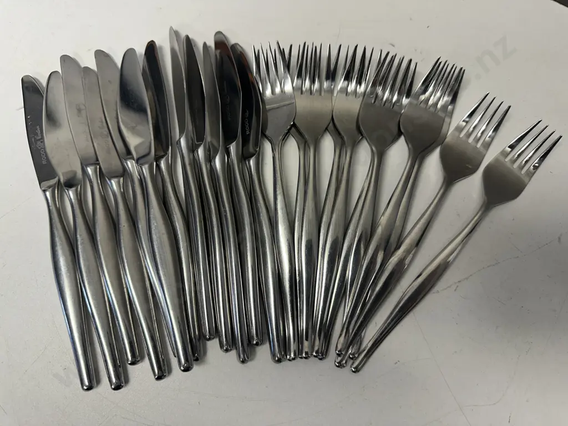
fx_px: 394
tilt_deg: -78.1
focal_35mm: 24
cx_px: 284
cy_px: 213
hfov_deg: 71.6
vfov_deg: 56.8
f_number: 1.78
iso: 125
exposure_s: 1/100
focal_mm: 6.86
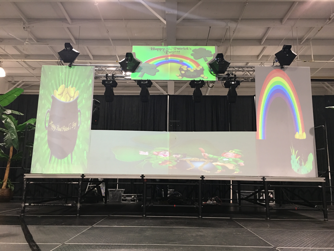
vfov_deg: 48.2
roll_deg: -2.0
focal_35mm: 29
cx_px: 167
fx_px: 280
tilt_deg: +10.6
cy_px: 126
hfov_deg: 61.7
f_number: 2.2
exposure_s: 1/15
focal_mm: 4.15
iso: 50
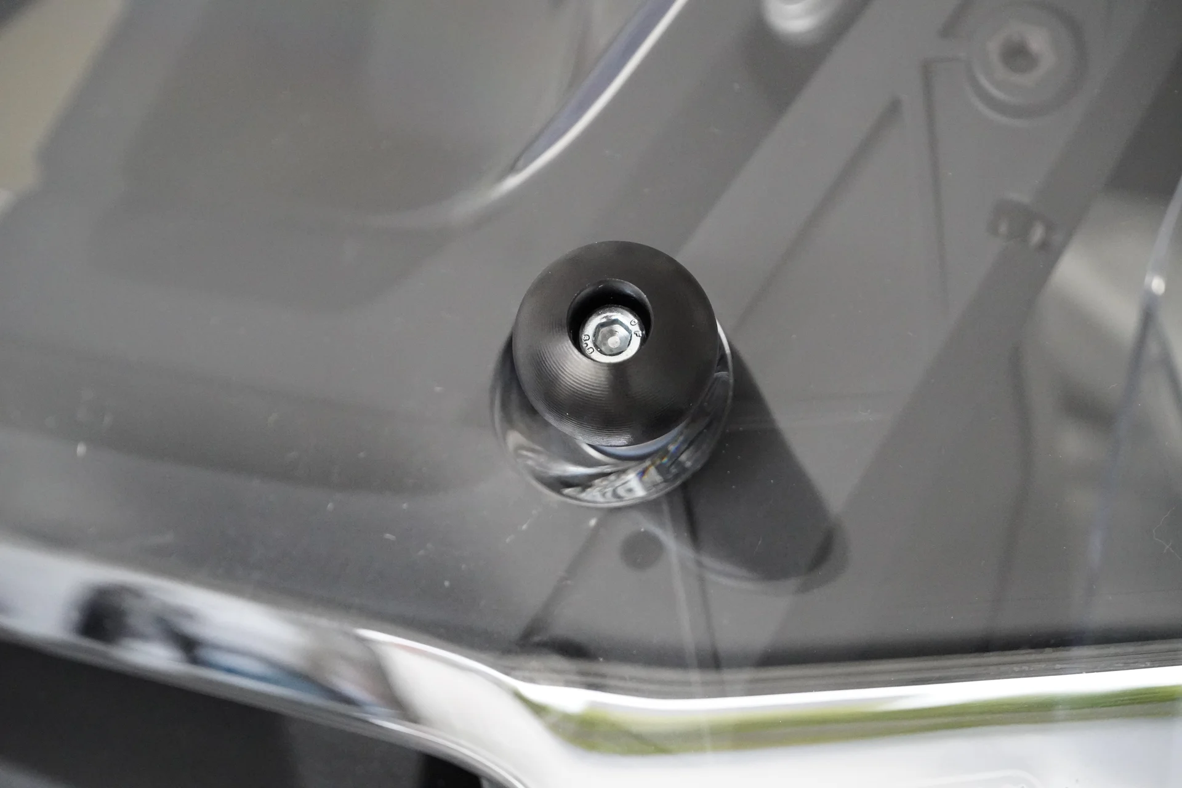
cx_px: 591
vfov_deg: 9.5
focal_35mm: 144
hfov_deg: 14.3
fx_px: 4728
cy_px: 394
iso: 6400
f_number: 5.6
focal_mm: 96
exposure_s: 1/80
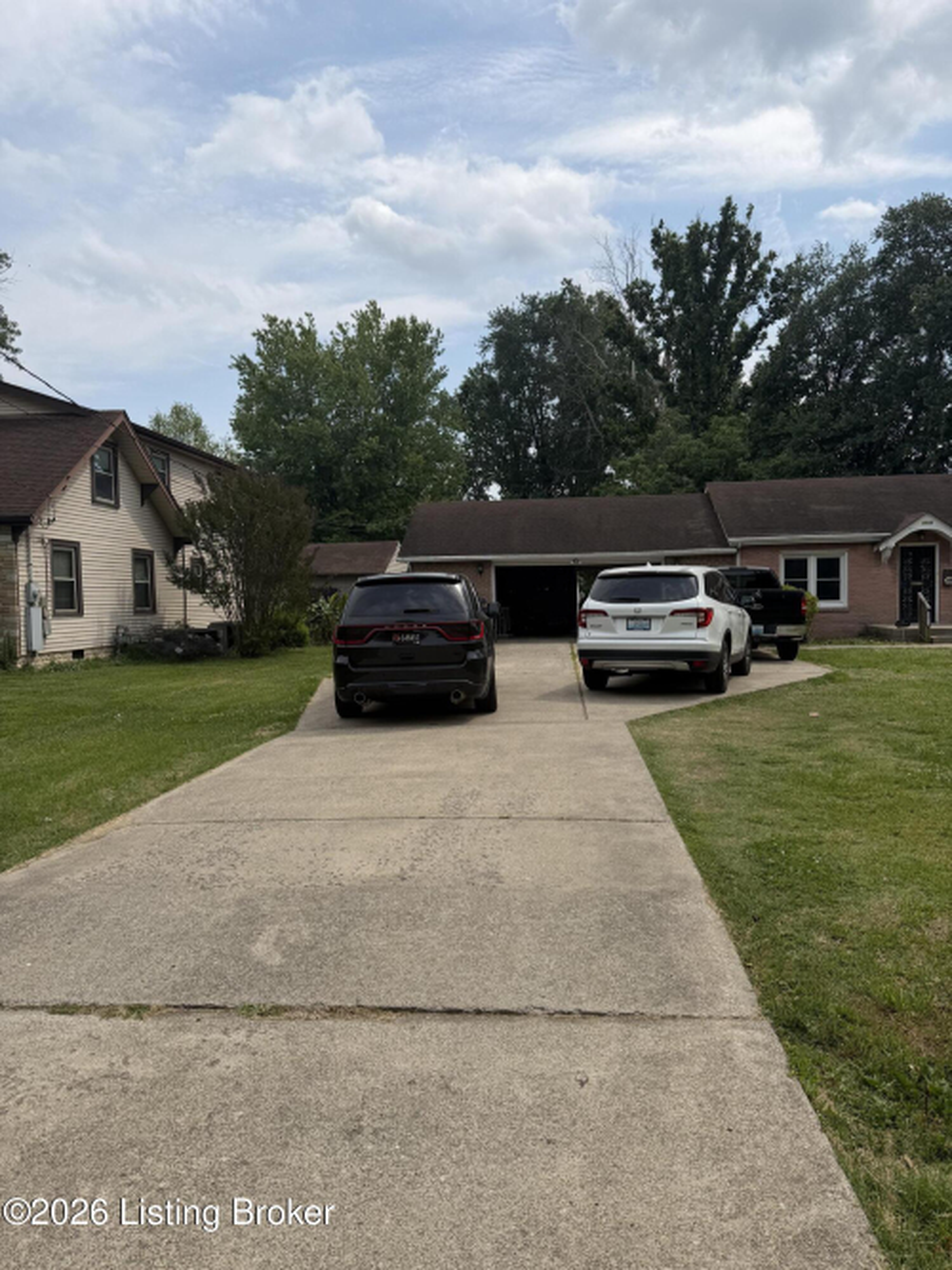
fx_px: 880
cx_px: 476
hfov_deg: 56.8
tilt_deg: -2.8
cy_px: 635
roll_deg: +1.6
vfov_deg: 71.6
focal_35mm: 24
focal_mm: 6.76
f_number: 1.78
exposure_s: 1/5714
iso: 80
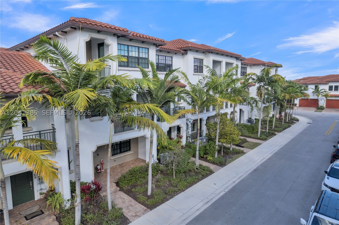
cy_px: 112
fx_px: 207
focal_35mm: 22
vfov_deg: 57.2
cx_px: 170
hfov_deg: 78.6
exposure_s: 1/1000
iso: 100
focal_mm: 8.38
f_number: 2.8
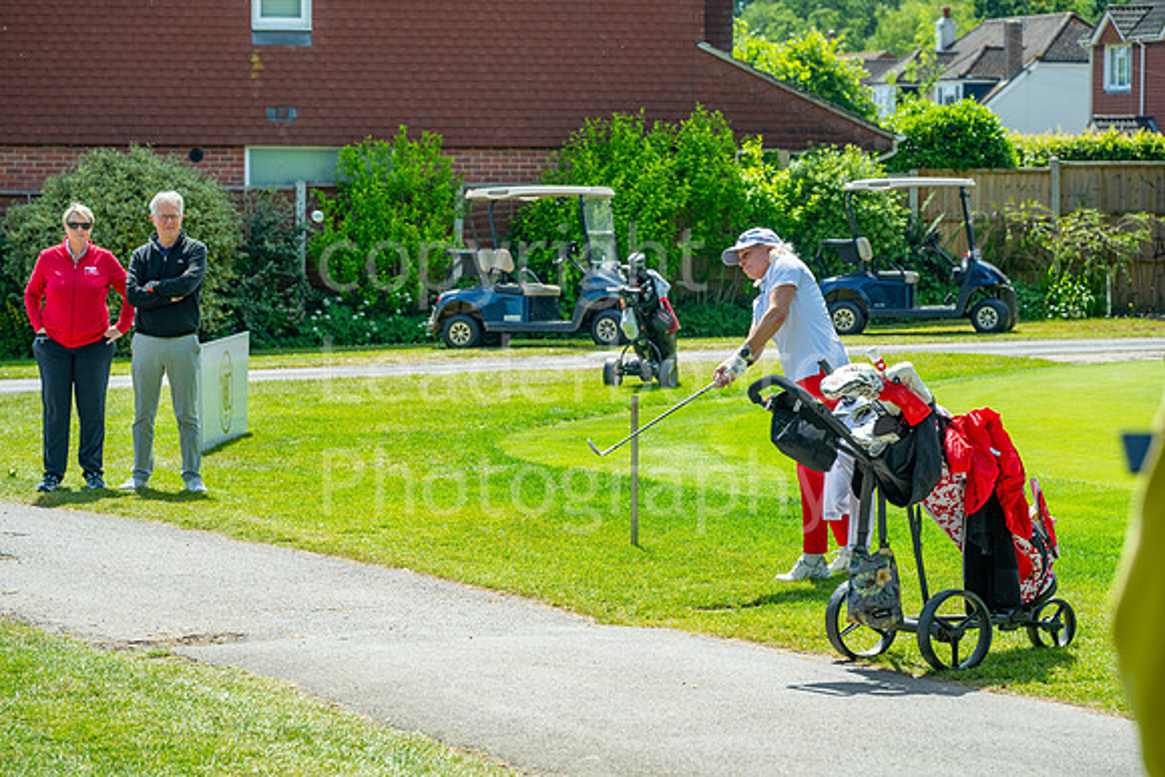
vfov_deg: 11.4
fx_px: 3884
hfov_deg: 17.1
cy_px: 388
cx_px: 582
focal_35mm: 120
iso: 200
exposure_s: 1/500
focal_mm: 120
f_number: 7.1
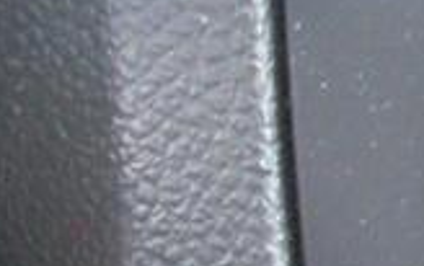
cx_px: 1559
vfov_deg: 4.5
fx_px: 3344
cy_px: 509
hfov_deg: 6.2
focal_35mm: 289
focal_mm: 6.3
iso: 100
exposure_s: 1/23
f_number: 3.5
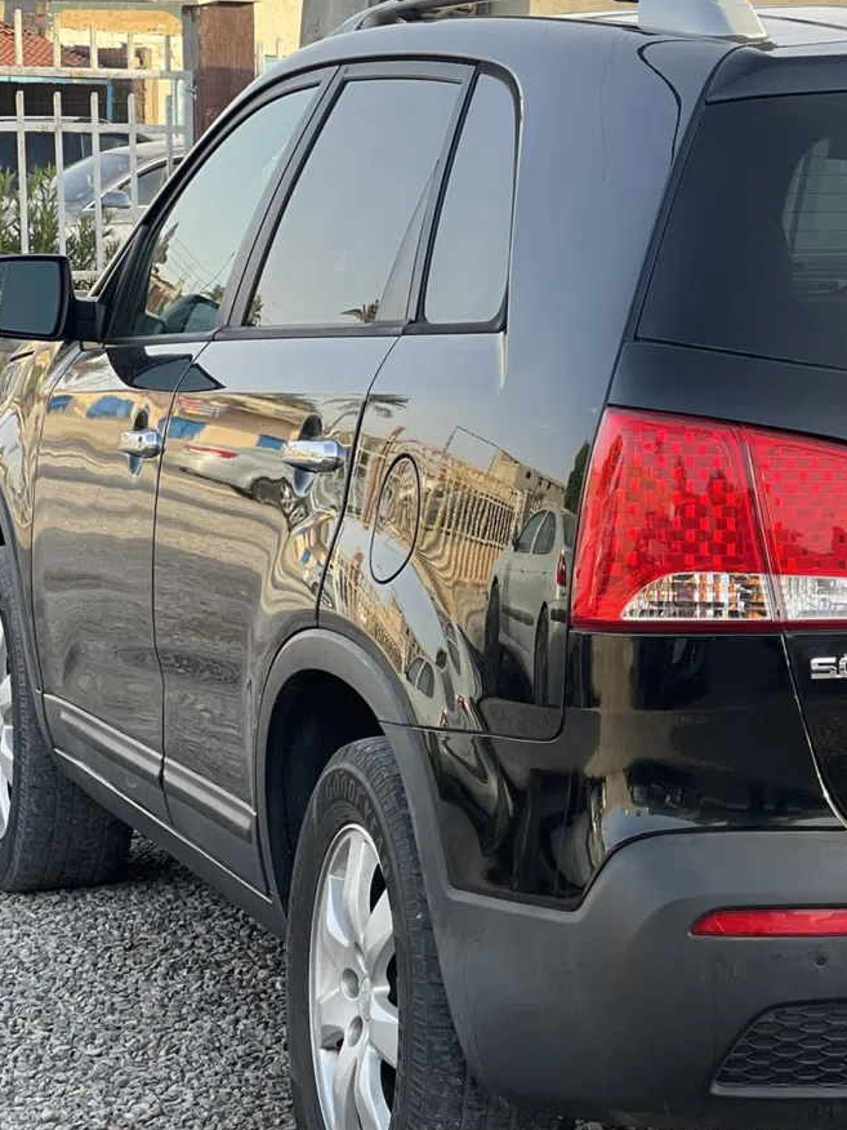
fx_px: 3915
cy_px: 573
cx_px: 602
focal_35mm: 120
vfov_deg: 16.4
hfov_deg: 12.3
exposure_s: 1/121
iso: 32
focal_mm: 9
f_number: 2.8
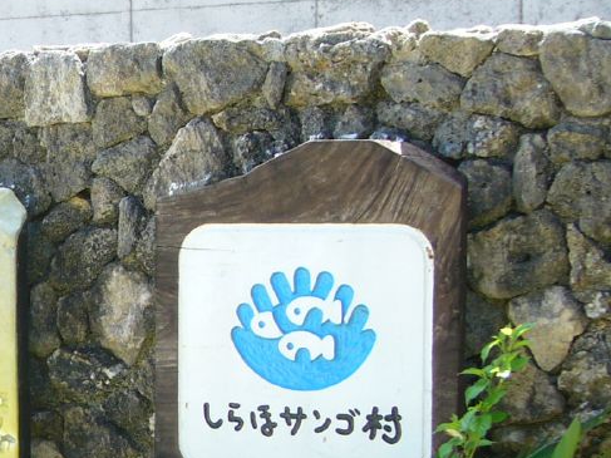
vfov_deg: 16.0
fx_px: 1623
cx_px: -110
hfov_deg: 20.1
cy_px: 322
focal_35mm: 92
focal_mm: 5.8
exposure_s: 1/200
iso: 80
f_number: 2.8
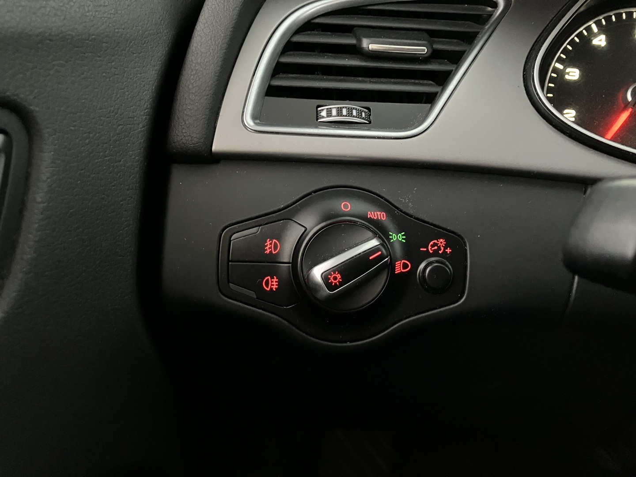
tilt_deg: -23.5
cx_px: 318
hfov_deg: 63.4
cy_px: 238
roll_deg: -4.6
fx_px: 514
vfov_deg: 49.7
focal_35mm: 28
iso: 640
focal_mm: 3.99
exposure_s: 1/15
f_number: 1.8
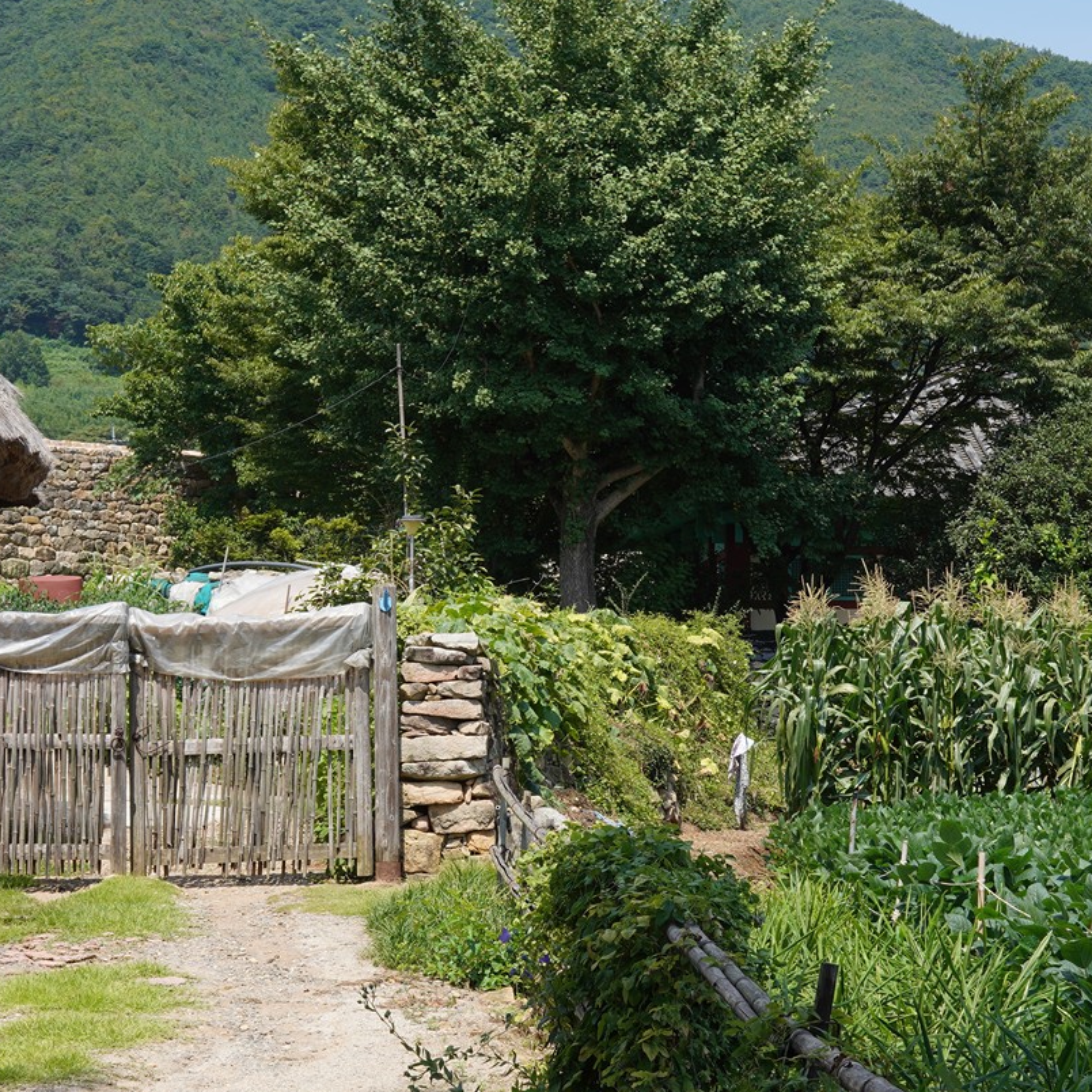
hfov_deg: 23.4
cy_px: 604
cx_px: 560
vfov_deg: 23.4
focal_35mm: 74
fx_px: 2641
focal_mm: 35
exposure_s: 1/100
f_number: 11
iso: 100
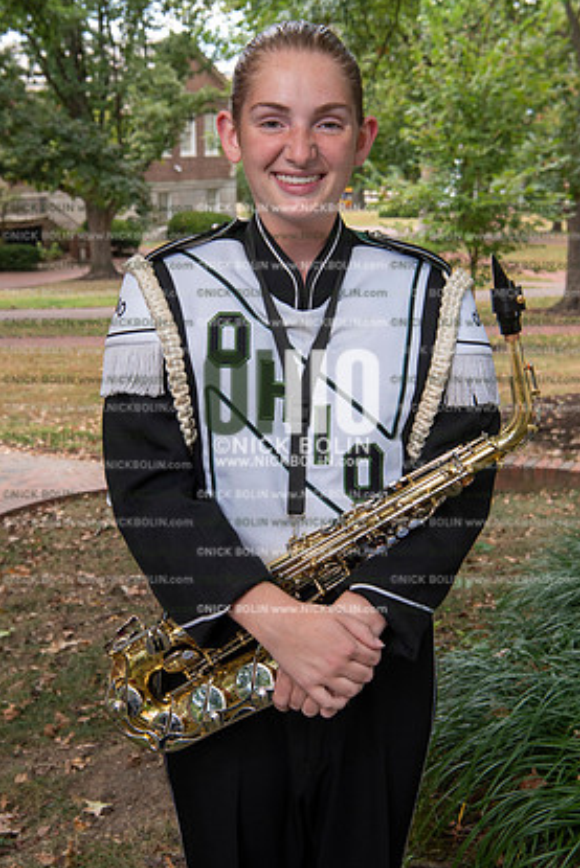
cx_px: 291
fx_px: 1256
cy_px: 408
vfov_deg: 38.2
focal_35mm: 52
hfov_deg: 26.0
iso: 500
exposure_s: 1/100
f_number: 8
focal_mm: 48
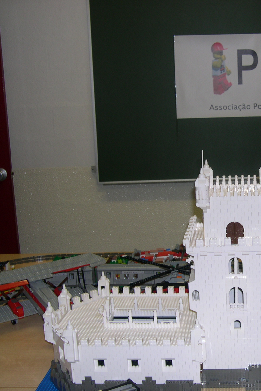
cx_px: 242
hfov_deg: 24.7
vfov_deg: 37.5
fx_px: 576
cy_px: 195
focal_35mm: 53
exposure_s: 1/60
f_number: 2.8
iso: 100
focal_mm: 8
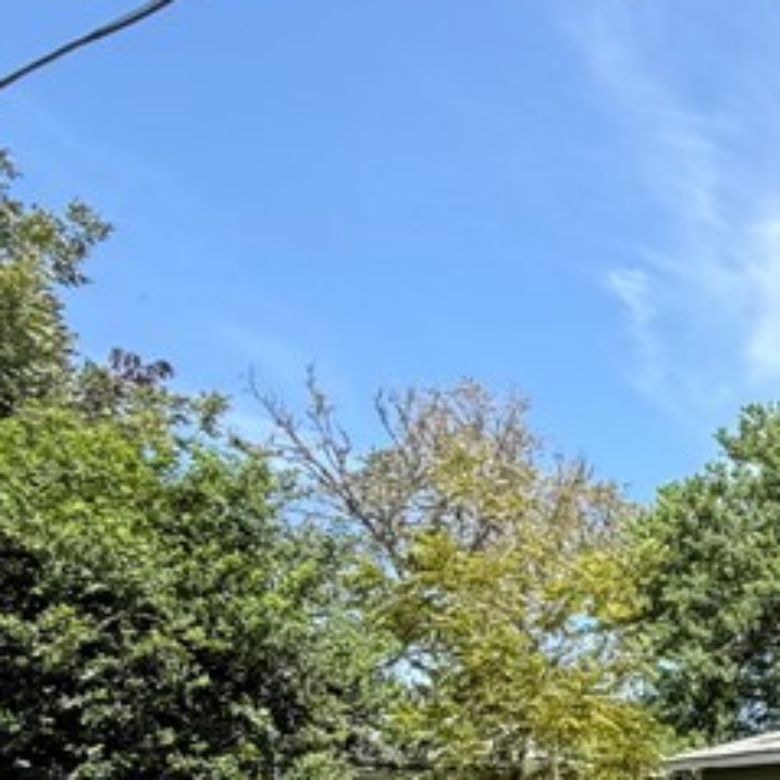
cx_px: 1335
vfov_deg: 30.9
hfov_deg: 22.3
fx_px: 1351
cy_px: 685
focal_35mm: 53
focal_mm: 2.22
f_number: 2.2
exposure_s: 1/672
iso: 40
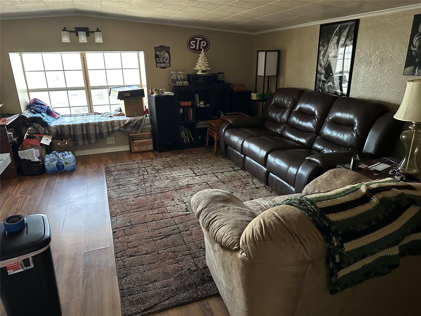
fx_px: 292
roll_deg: +1.2
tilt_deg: -18.3
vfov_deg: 56.8
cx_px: 210
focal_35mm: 24
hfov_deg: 71.6
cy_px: 158
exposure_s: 1/40
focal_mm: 6.86
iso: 1000
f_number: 1.78
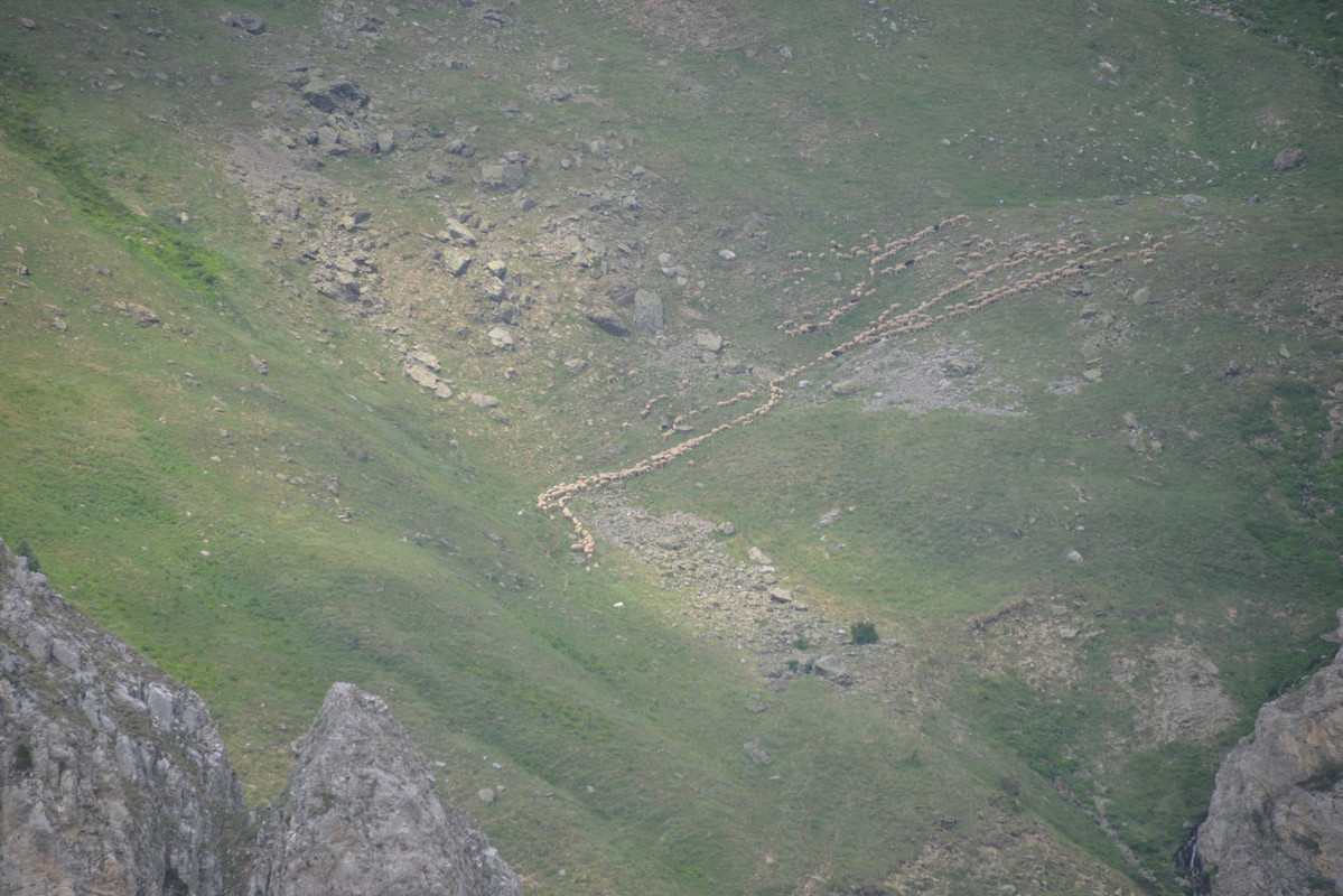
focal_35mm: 300
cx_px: 672
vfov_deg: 4.6
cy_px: 448
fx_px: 11194
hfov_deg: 6.9
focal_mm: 300
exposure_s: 1/320
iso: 320
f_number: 5.6
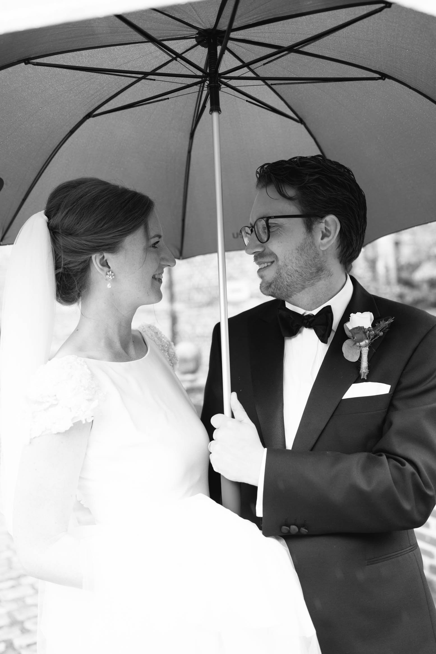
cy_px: 327
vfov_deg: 54.4
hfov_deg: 37.8
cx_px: 218
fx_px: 636
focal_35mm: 35
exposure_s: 1/320
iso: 160
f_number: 2.2
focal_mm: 35
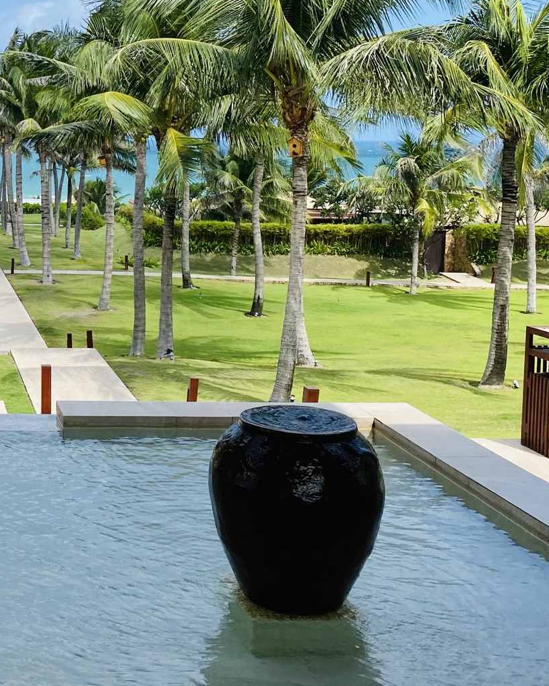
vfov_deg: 36.2
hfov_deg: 27.3
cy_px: 221
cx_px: -49
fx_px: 1036
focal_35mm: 51
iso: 32
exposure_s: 1/2513
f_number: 1.8
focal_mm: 4.25
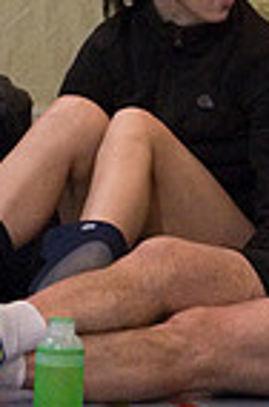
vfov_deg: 2.9
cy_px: -81
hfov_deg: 1.9
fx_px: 7996
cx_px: 67
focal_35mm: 710
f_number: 2.8
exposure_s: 1/500
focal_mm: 90.6
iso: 6400
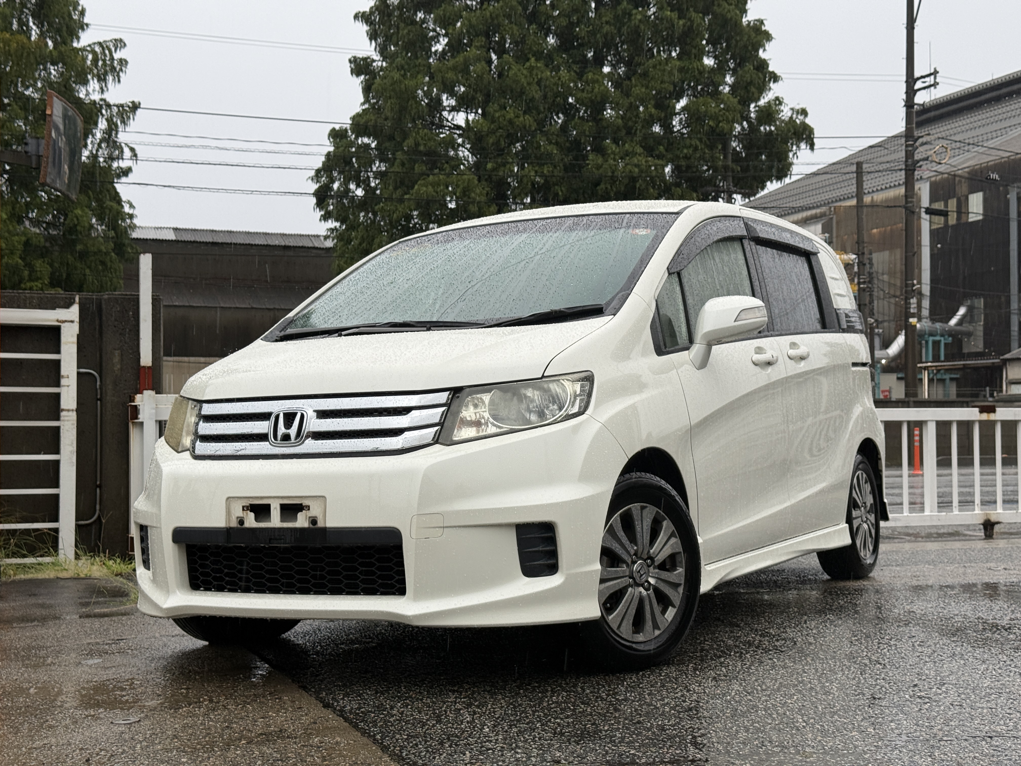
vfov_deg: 30.3
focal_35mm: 48
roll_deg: +0.2
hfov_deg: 39.7
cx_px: 510
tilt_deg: +2.0
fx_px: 1416
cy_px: 383
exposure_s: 1/242
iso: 64
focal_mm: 6.76
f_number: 1.78
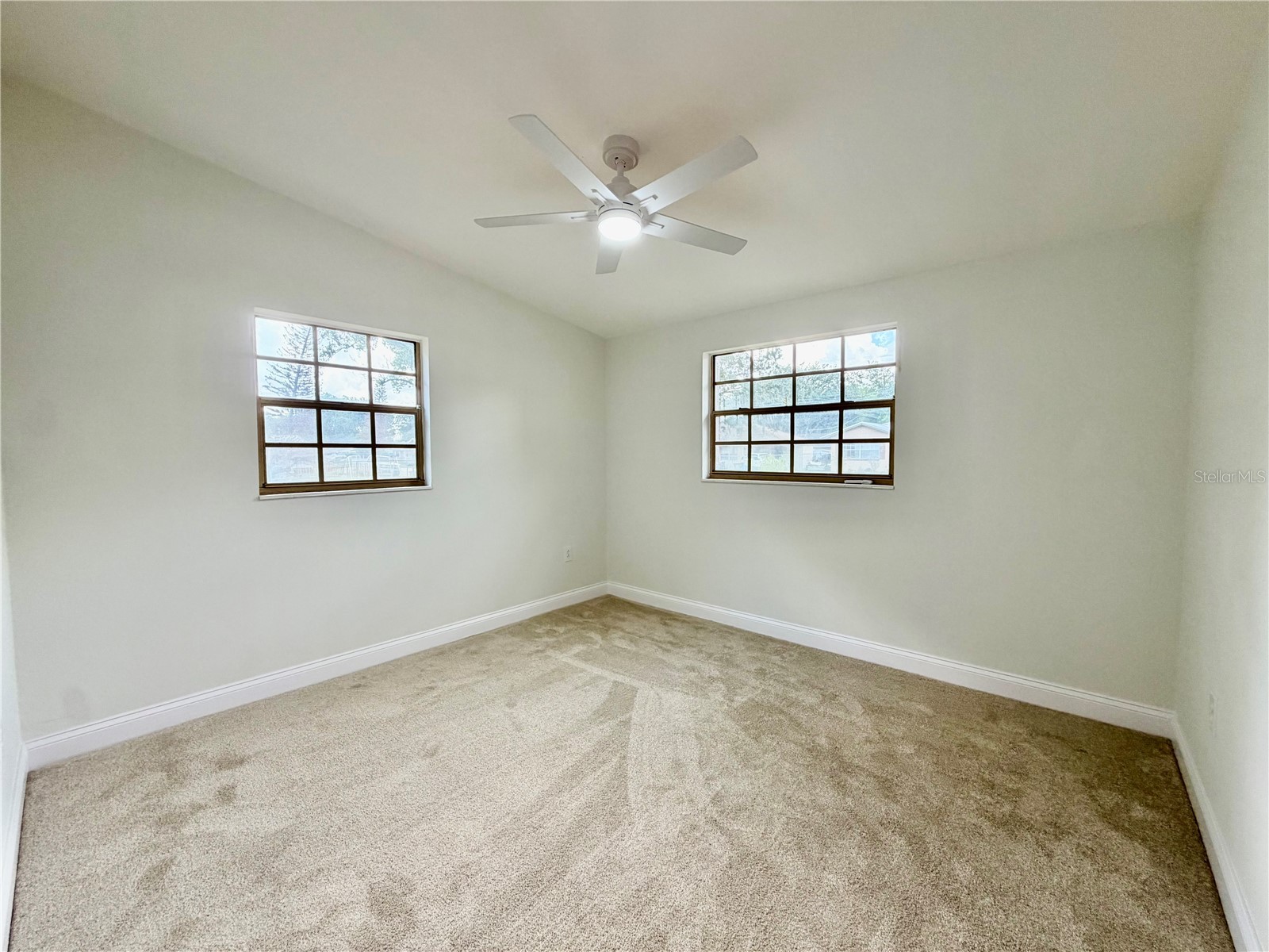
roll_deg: +0.5
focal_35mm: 14
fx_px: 513
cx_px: 634
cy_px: 476
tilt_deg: -2.8
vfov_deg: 85.7
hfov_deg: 102.1
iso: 125
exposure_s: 1/121
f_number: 2.2
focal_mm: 2.22
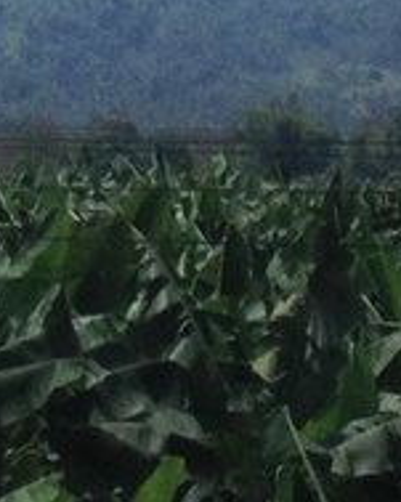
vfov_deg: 6.6
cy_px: -303
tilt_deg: +3.8
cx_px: -268
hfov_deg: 5.3
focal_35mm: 289
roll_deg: -0.3
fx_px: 4291
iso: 50
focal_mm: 4.28
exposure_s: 1/1416
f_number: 2.4
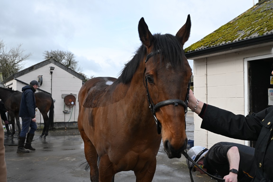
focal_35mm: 37
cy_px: 91
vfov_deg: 36.2
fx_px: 279
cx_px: 136
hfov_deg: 52.2
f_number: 8
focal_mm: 24.5
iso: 220
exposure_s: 1/250
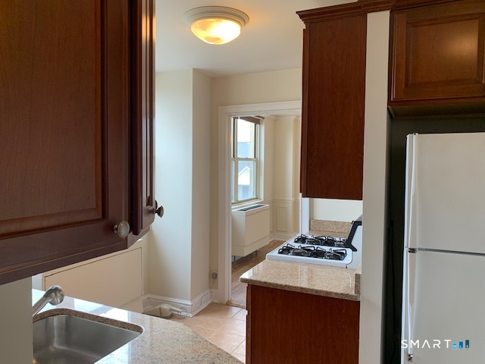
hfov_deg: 67.3
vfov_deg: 53.1
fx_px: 364
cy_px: 182
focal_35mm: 26
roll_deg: -0.7
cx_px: 242
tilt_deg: -2.8
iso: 80
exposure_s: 1/120
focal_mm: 4.25
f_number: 1.8
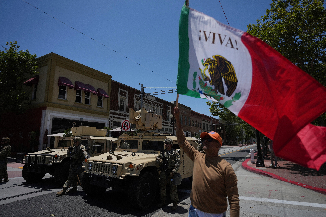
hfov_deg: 81.2
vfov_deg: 59.5
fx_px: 190
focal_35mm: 21
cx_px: 163
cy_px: 108
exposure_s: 1/12800
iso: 250
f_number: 2.8
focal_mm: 21
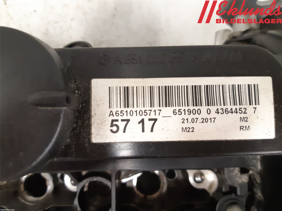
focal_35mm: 26
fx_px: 212
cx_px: 141
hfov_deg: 67.3
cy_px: 106
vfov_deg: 53.1
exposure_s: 1/25
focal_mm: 3.93
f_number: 1.7
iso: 320
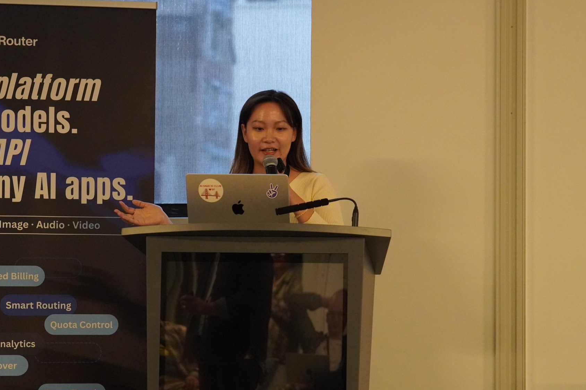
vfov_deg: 11.5
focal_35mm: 120
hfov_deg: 17.1
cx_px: 290
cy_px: 202
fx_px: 1945
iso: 6400
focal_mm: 75
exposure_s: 1/160
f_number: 4
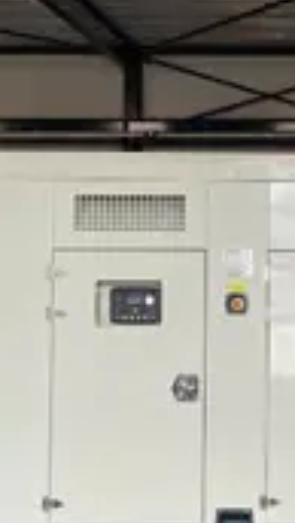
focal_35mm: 79
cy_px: 334
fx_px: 1096
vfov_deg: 26.7
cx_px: 508
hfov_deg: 13.9
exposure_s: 1/100
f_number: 1.6
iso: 80
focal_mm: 4.2
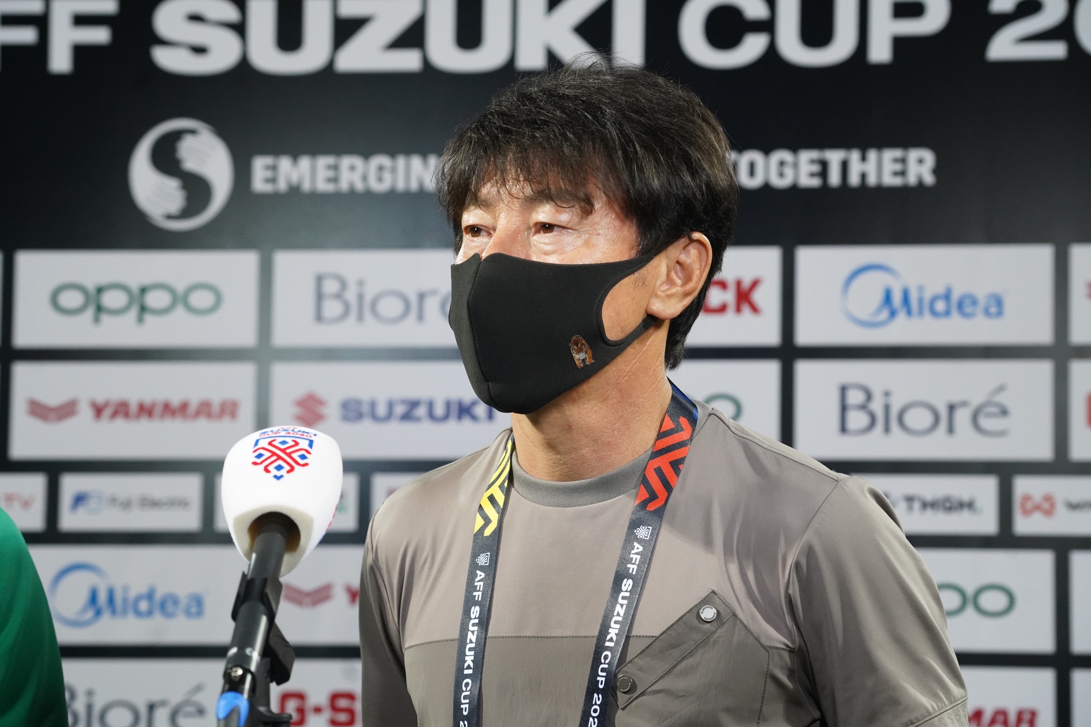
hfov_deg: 17.3
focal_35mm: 118
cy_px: 364
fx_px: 3576
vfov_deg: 11.6
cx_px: 546
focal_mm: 118
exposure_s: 1/800
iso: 6400
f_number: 5.6
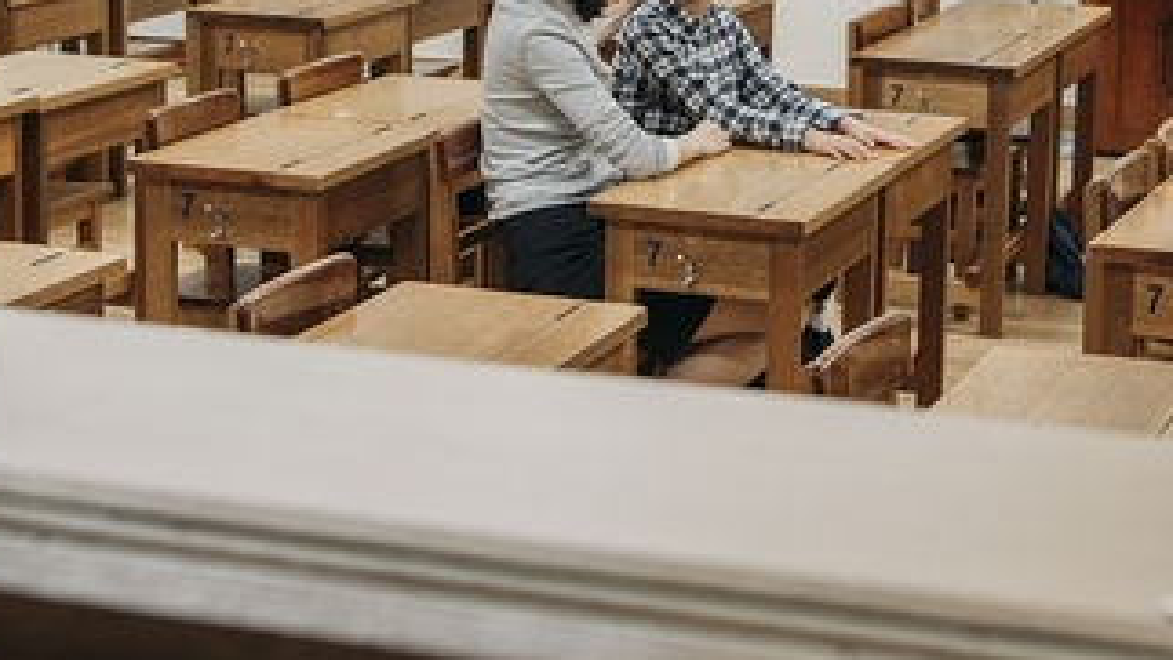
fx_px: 2954
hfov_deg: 22.4
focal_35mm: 95
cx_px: 523
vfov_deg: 12.6
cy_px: 67
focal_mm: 46
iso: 640
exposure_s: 1/100
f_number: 4
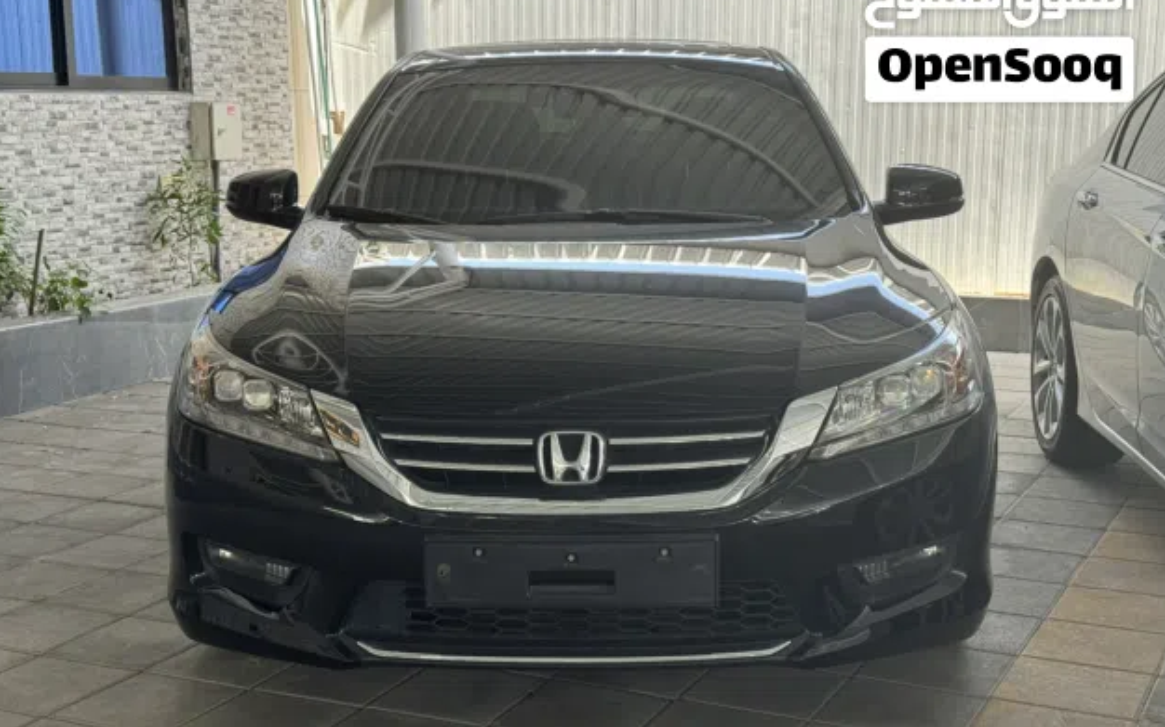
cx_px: 584
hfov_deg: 38.9
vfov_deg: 24.9
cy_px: 370
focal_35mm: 52
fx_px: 1651
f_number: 1.78
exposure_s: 1/121
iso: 64
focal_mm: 6.76
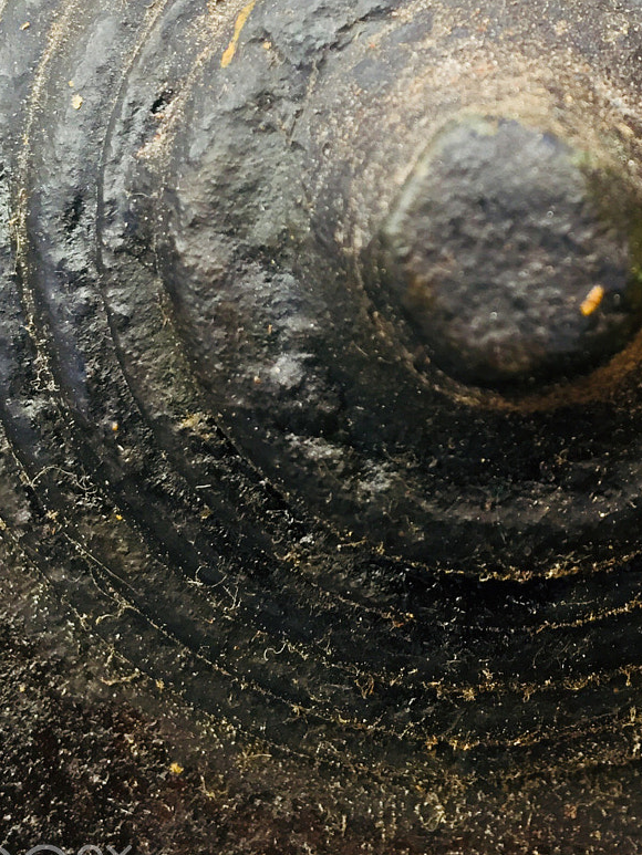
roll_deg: +0.8
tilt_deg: +0.5
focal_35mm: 60
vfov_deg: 31.1
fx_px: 1483
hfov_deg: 24.0
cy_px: 131
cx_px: 521
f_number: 2.2
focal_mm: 4.15
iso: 32
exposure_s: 1/40
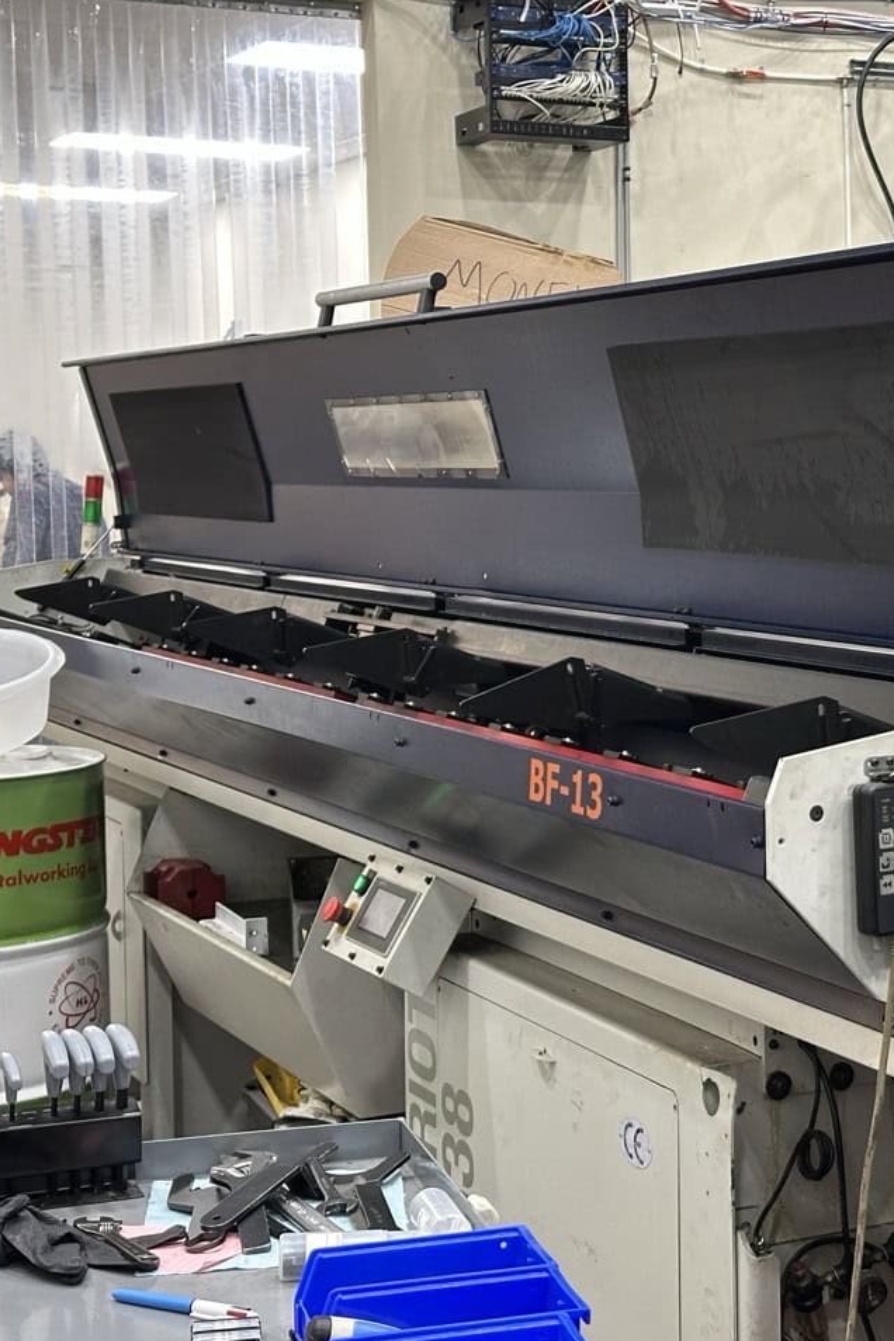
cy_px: 672
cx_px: 707
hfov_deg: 20.1
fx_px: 2496
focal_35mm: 67
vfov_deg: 30.1
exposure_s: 1/60
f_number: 1.8
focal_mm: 6.9
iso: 200
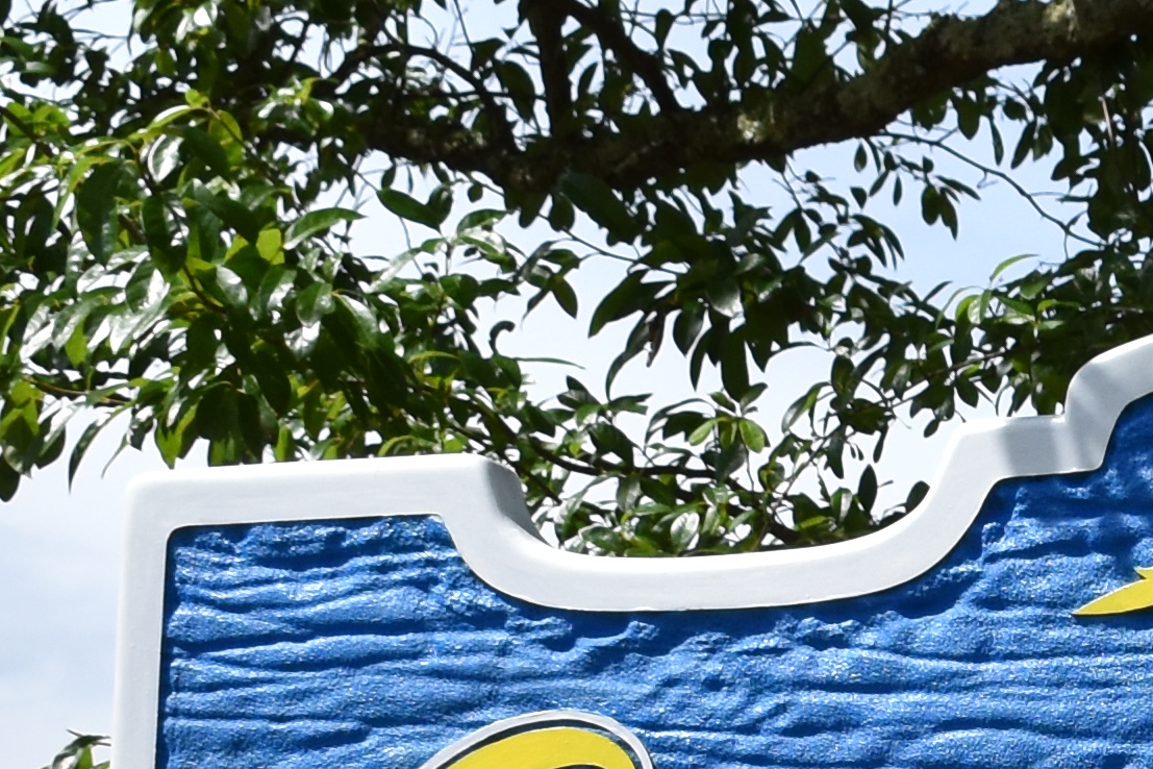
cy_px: 1567
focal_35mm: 244
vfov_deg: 5.5
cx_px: 1894
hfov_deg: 8.2
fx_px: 7814
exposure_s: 1/1600
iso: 400
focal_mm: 30
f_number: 7.1
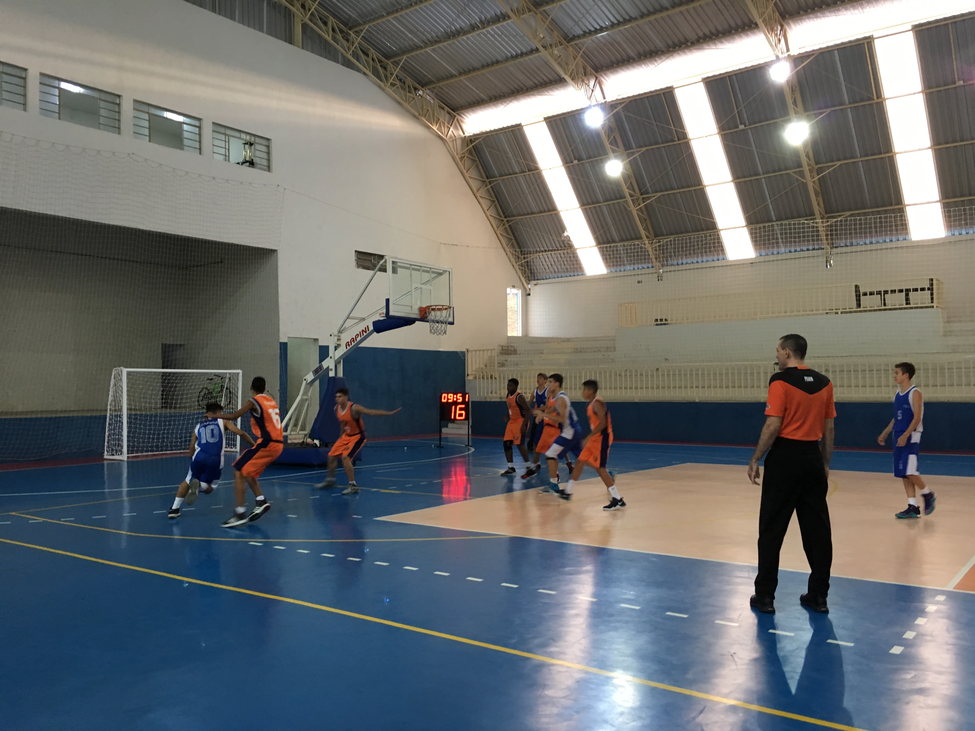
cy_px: 366
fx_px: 817
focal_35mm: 29
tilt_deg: -0.1
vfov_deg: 48.2
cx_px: 488
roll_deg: -0.3
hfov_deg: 61.7
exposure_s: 1/30
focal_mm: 4.15
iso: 100
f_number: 2.2
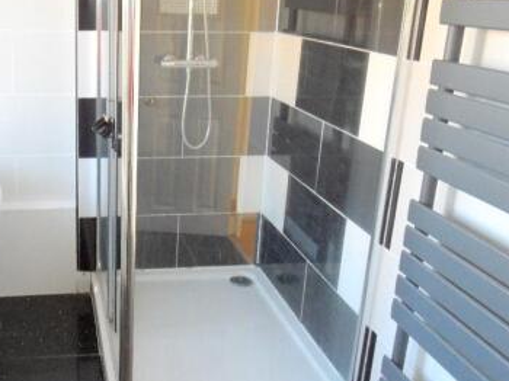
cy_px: 185
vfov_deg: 35.9
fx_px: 588
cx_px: 121
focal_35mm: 40
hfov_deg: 45.1
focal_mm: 3.9
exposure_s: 1/30
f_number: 3.2
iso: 200
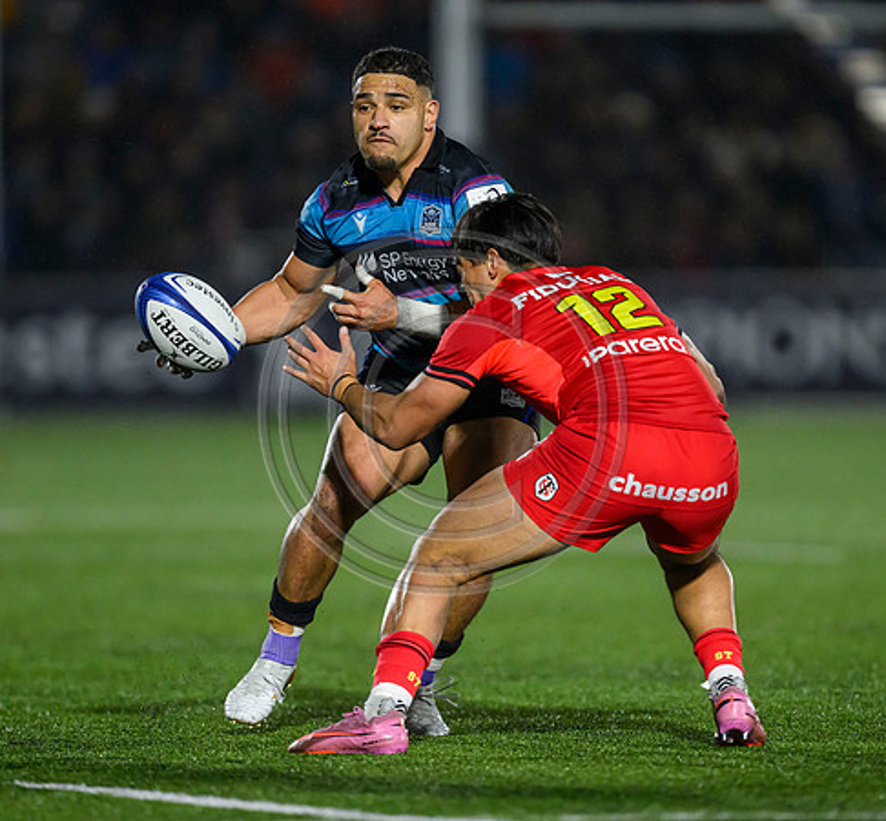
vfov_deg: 3.1
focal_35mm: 544
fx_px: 15173
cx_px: 430
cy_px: 456
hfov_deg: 3.3
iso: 5000
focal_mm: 400
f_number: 3.2
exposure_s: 1/3200
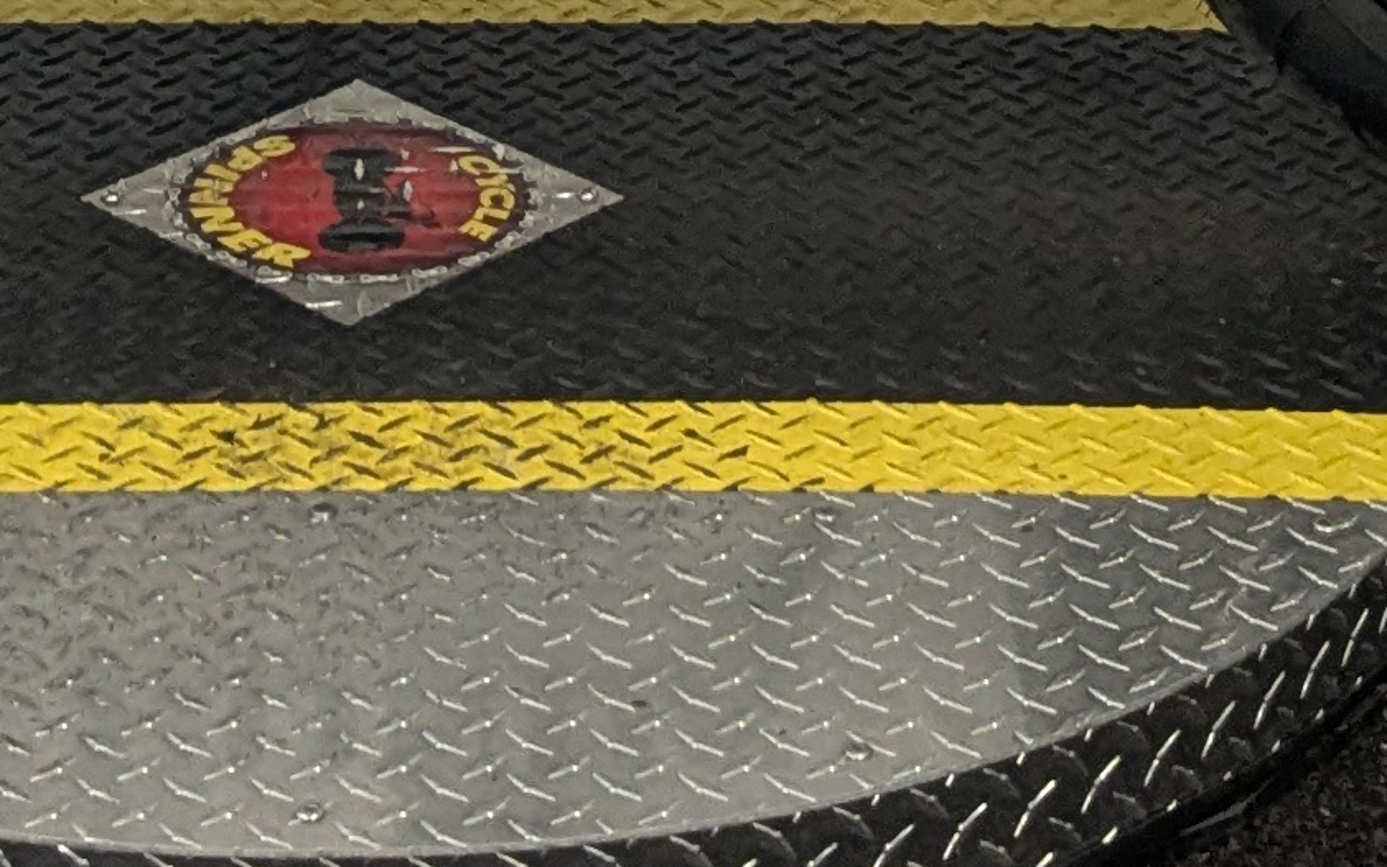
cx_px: 527
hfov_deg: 15.2
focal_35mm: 137
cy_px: -1020
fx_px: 5178
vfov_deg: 8.9
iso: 316
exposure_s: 1/60
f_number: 1.73
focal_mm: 4.38
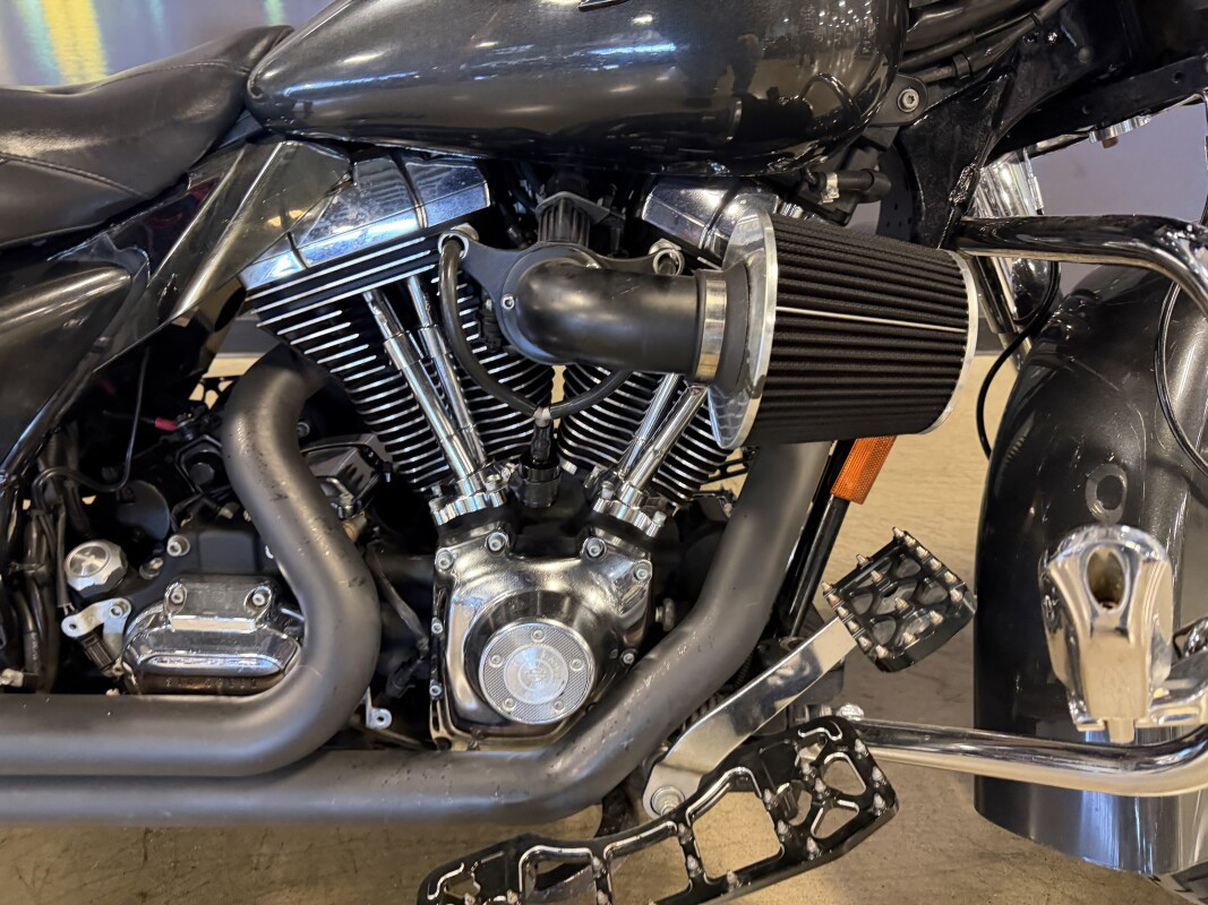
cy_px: 452
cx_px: 604
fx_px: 837
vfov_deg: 56.8
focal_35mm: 24
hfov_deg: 71.6
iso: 800
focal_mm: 6.76
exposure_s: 1/60
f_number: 1.78
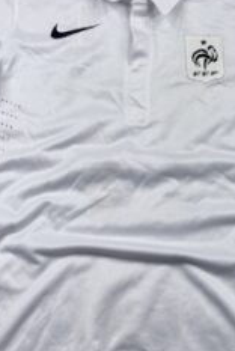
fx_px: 556
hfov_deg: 23.8
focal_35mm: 57
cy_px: 141
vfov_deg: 34.9
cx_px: 140
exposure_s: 1/303
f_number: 1.78
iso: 80
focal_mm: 6.76
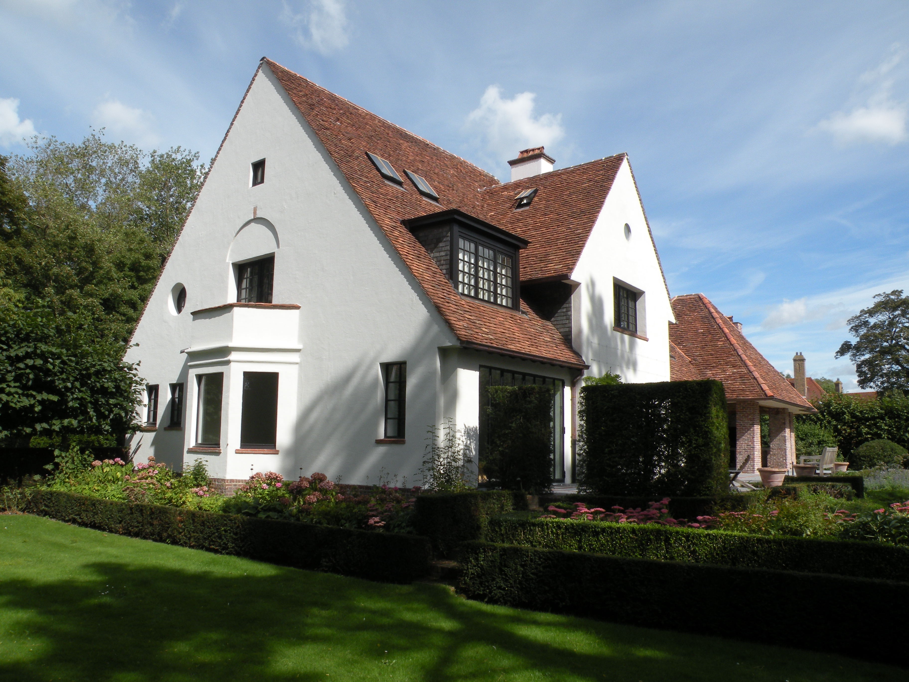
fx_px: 709
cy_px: 341
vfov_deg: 51.4
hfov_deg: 65.3
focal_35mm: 27
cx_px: 454
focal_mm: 4.7
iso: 64
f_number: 6.3
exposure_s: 1/238
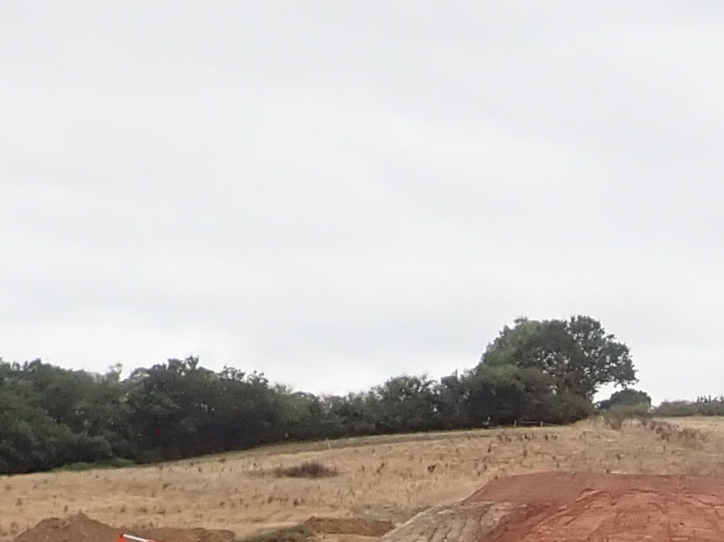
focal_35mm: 126
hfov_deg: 15.3
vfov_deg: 11.1
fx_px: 2635
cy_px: 891
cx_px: 765
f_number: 2.8
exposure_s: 1/640
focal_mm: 4.5
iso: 100
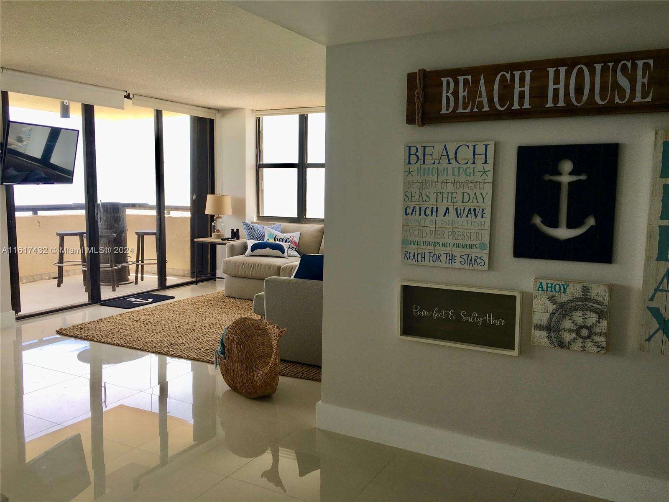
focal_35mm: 29
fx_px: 560
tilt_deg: -5.3
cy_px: 251
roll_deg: -1.1
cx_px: 334
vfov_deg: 48.2
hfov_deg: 61.7
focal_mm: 4.15
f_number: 2.2
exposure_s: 1/120
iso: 25
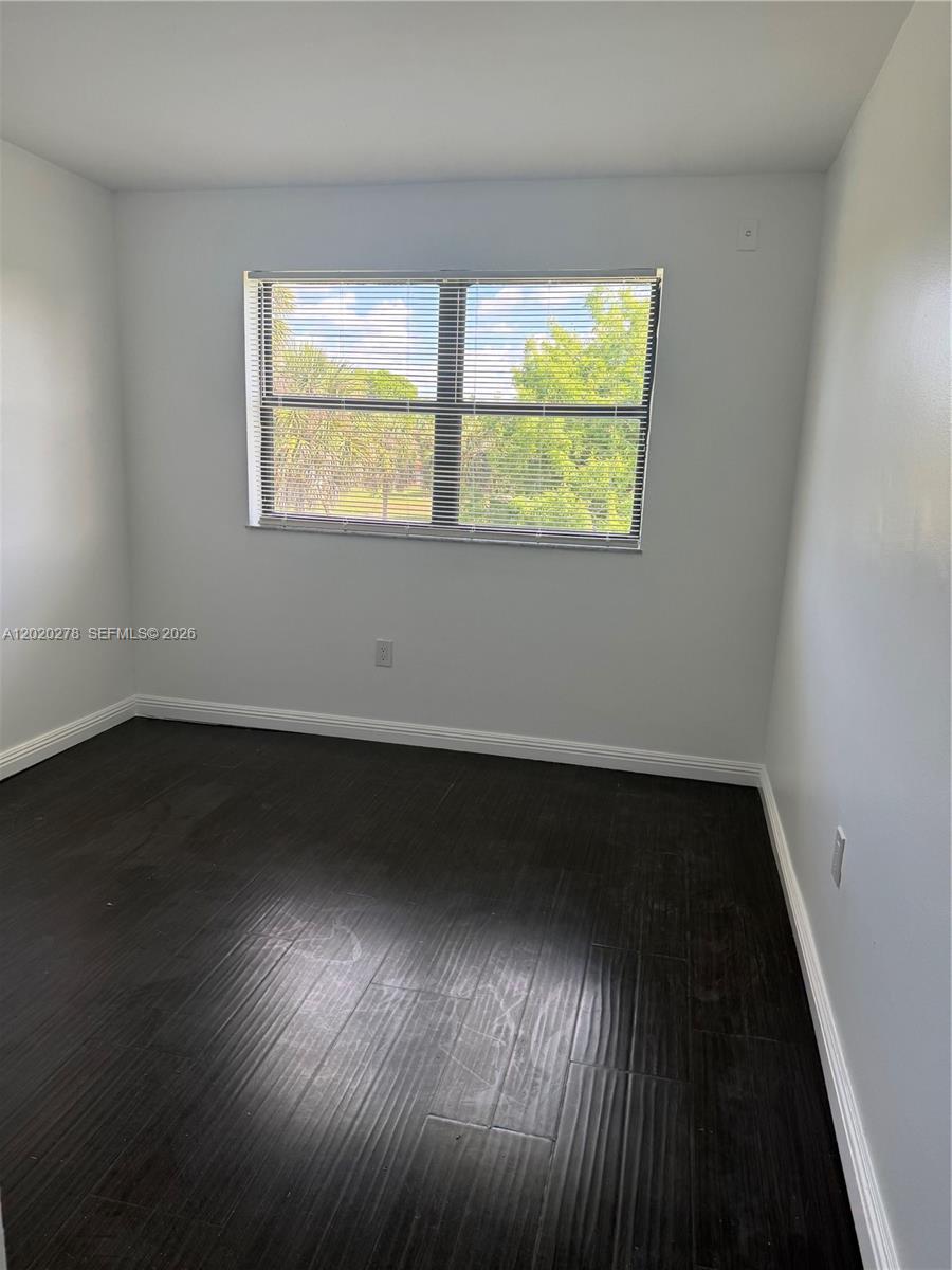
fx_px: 880
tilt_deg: -11.0
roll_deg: -2.8
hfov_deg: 56.8
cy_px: 635
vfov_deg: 71.6
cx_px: 476
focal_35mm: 24
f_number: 1.78
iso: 100
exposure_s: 1/261
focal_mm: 6.76
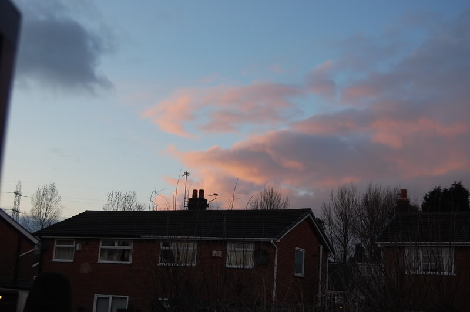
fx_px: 626
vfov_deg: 28.0
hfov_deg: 41.1
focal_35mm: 48
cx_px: 235
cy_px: 156
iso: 220
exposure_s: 1/125
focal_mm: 32
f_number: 5.6
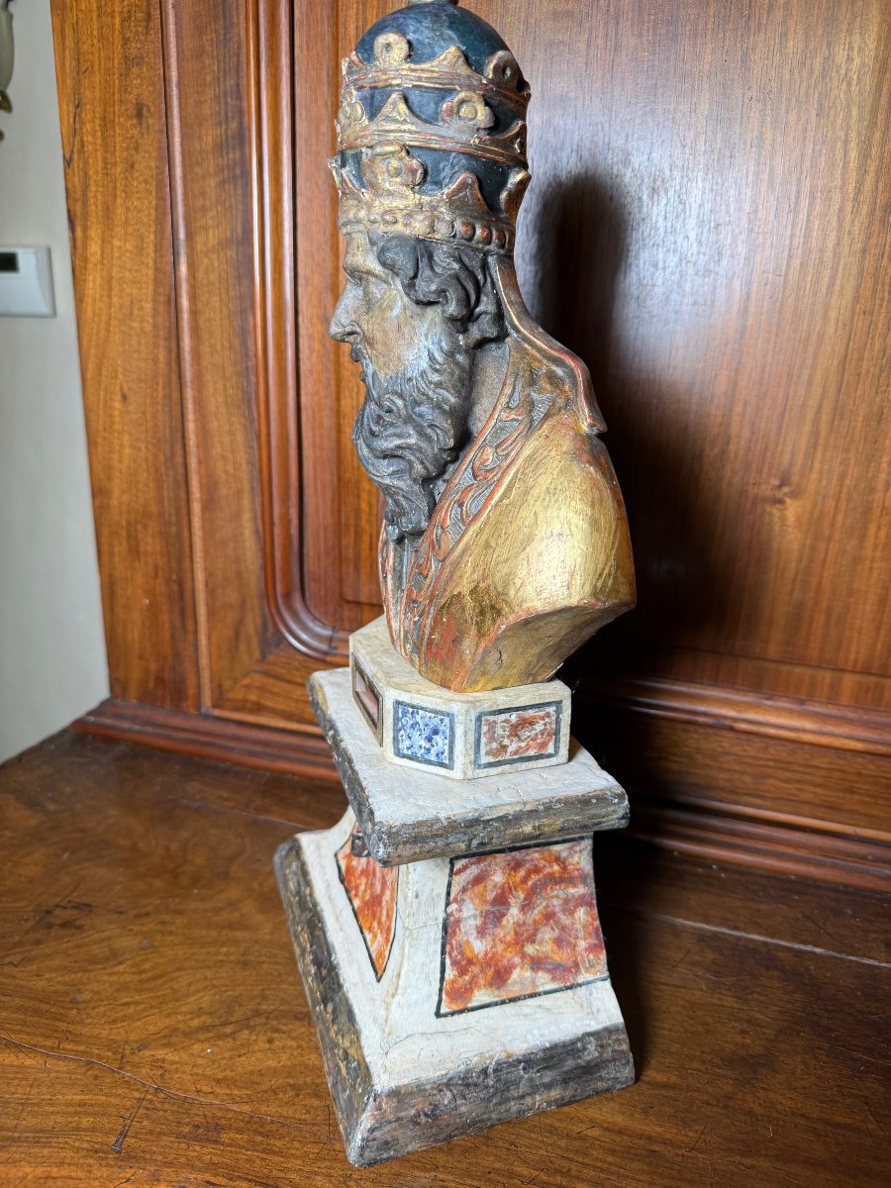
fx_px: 824
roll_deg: -2.6
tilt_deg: -18.4
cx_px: 446
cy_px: 594
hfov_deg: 56.8
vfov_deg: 71.6
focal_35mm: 24
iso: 100
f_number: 1.78
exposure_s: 1/119
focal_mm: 6.76
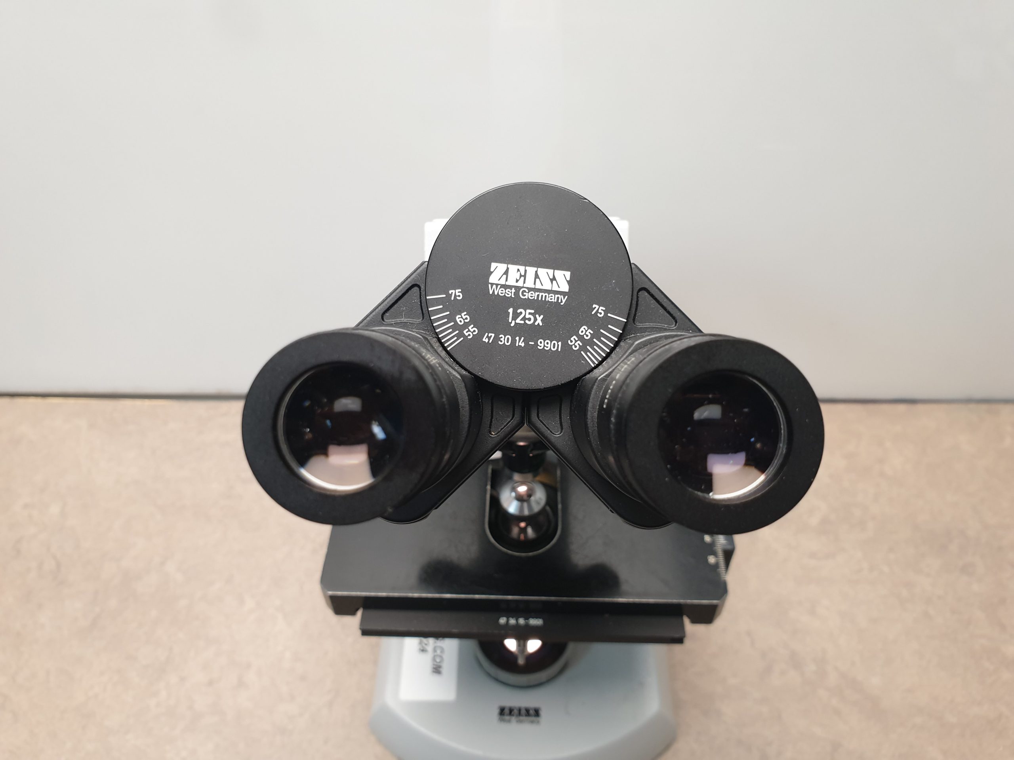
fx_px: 762
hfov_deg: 67.3
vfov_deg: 53.1
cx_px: 507
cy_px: 380
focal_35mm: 26
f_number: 2.4
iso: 125
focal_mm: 4.3
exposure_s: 1/50
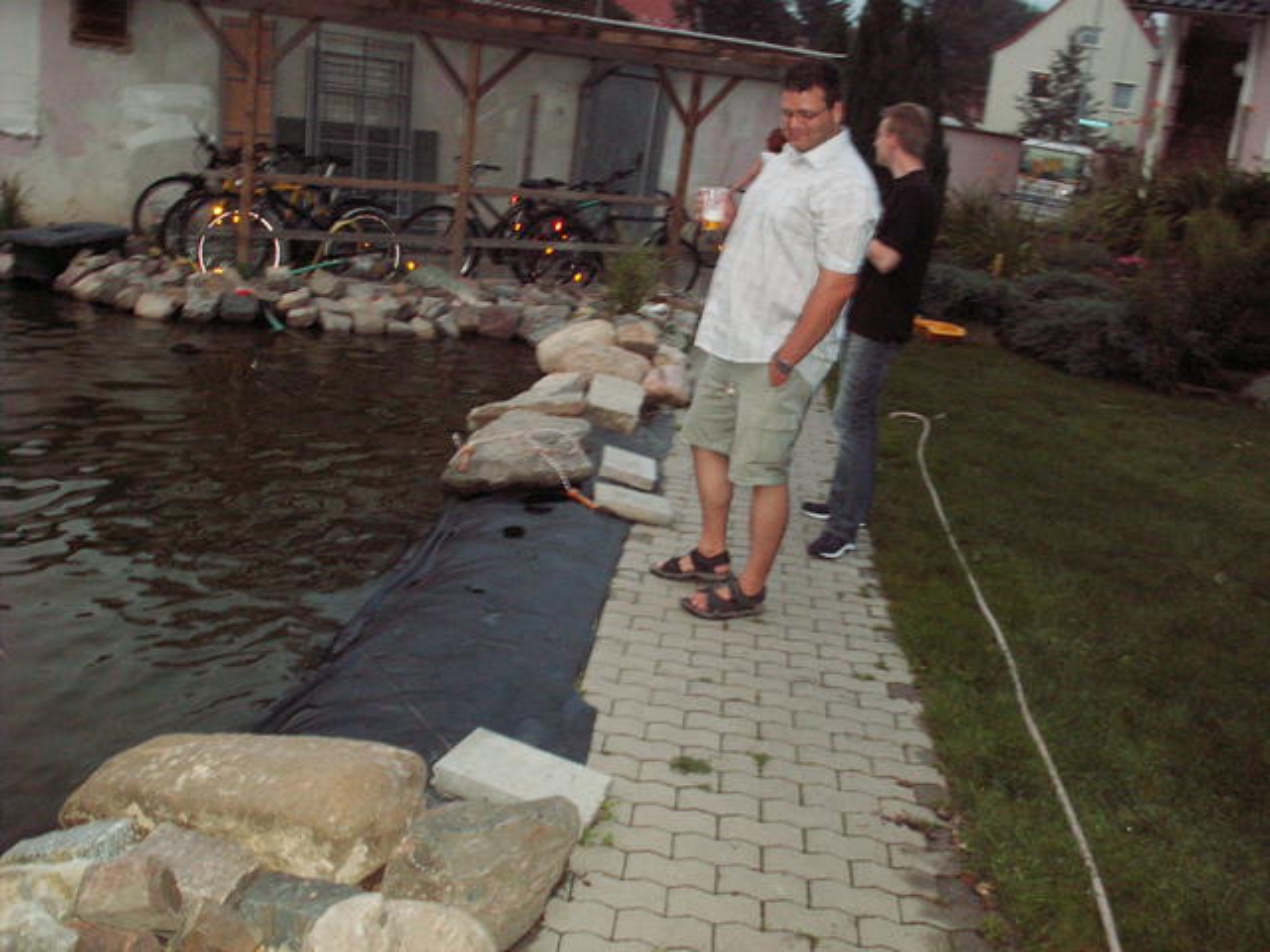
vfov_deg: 40.7
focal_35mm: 35
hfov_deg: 52.6
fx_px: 1284
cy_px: 476
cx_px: 635
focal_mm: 5.86
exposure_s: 1/40
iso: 160
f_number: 2.8
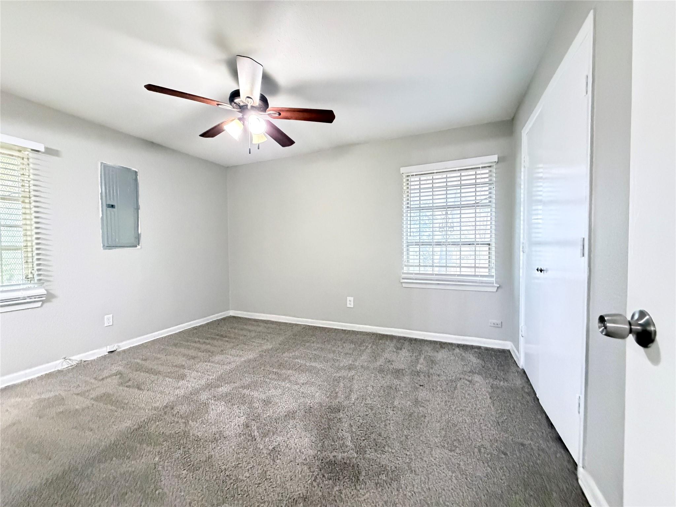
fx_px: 273
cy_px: 254
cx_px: 338
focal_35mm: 14
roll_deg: +0.0
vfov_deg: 85.7
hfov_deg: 102.1
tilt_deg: -2.9
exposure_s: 1/60
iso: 1000
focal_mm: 2.22
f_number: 2.2
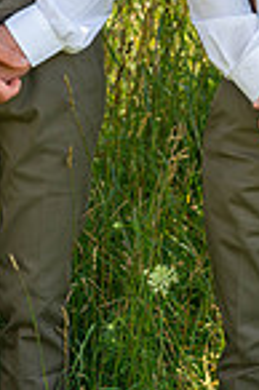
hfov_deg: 10.8
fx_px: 1363
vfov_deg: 15.8
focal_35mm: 126
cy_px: -43
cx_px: 183
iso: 250
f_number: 4
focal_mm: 41
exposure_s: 1/250
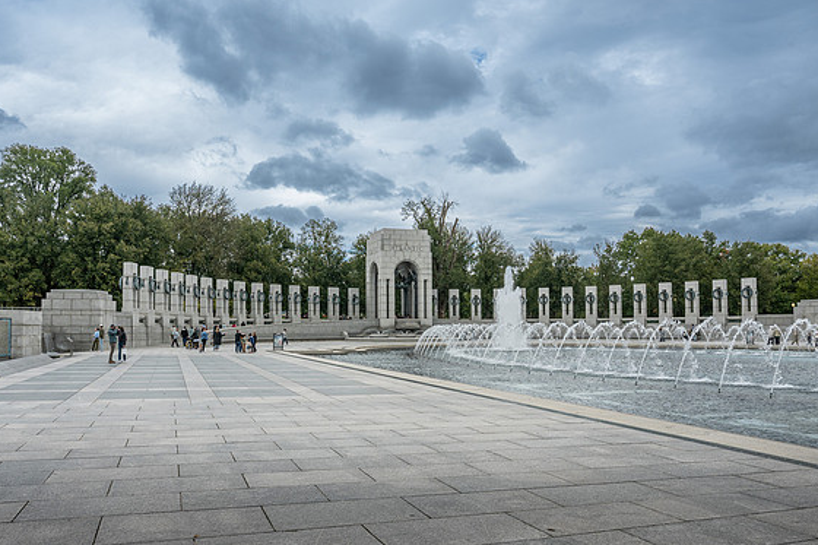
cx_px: 353
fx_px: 636
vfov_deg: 46.3
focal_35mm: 28
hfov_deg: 65.2
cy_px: 301
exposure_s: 1/400
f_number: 10
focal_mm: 24
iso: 640
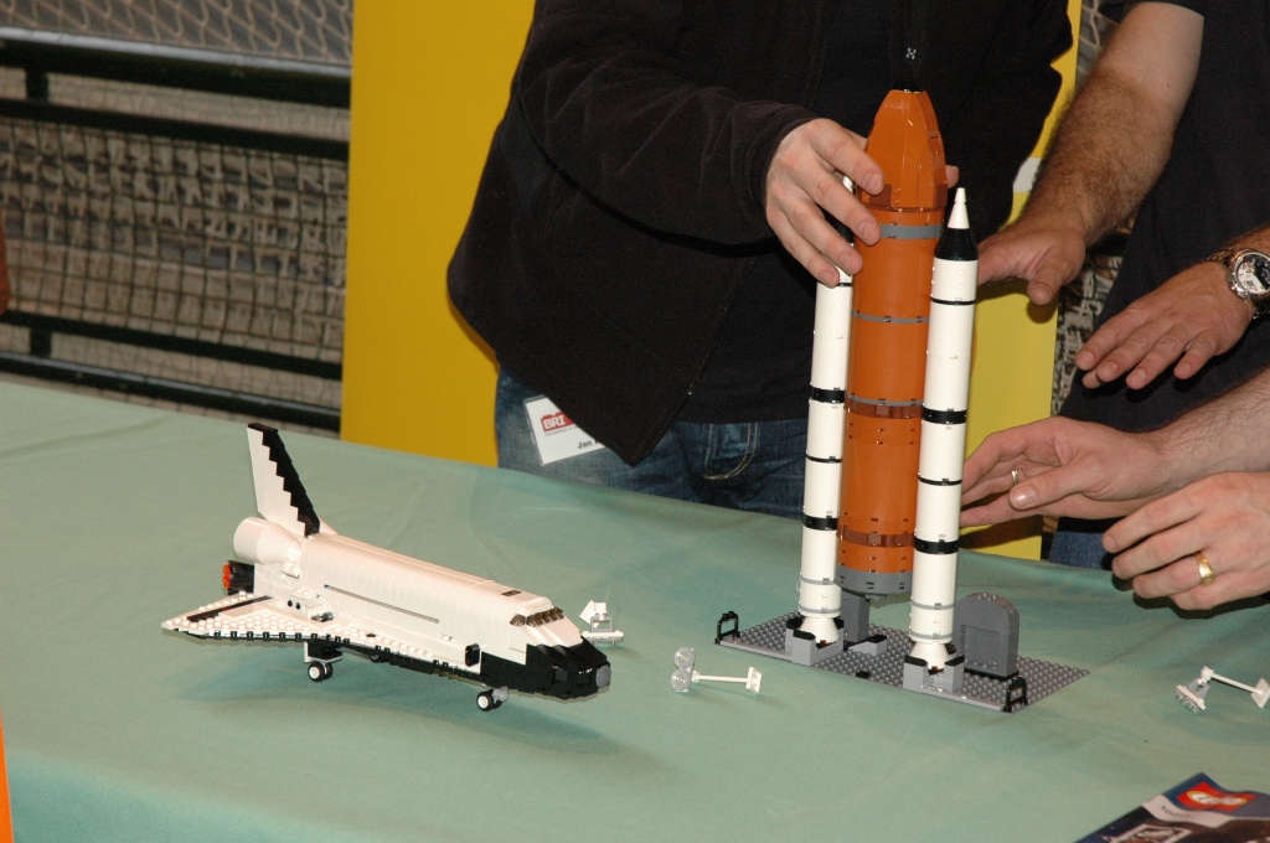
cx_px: 635
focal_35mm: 93
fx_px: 3277
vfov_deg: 14.7
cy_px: 422
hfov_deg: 21.9
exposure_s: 1/50
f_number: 7.1
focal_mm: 62
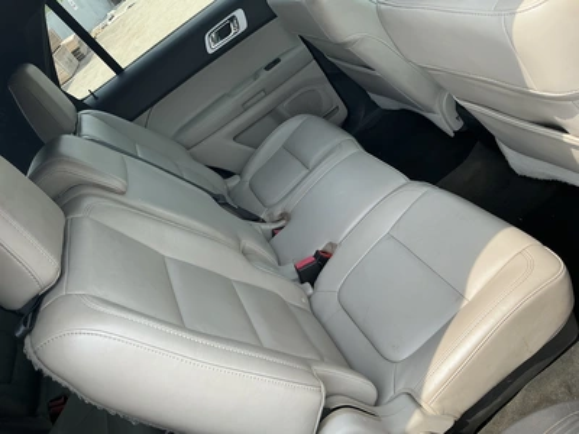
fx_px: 468
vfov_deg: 49.7
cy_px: 217
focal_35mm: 28
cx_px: 290
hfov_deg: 63.4
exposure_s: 1/254
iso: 25
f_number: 1.8
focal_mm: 3
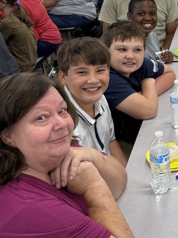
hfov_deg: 19.7
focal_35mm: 70
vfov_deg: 27.2
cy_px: 48
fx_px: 480
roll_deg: +2.6
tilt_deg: -16.7
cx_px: 218
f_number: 1.78
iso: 160
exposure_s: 1/121
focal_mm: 6.76
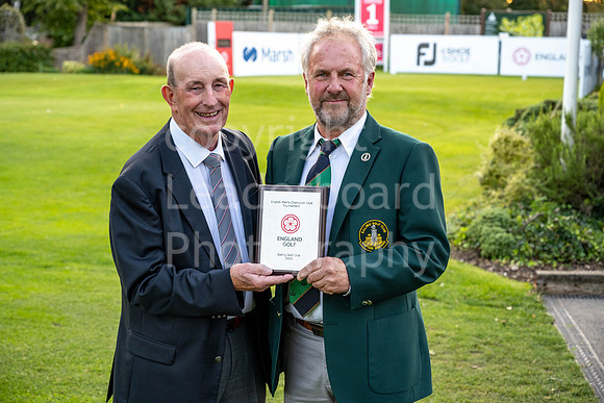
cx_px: 302
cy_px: 202
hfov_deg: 28.8
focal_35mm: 70
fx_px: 1175
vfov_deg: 19.5
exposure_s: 1/160
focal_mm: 70
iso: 500
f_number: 5
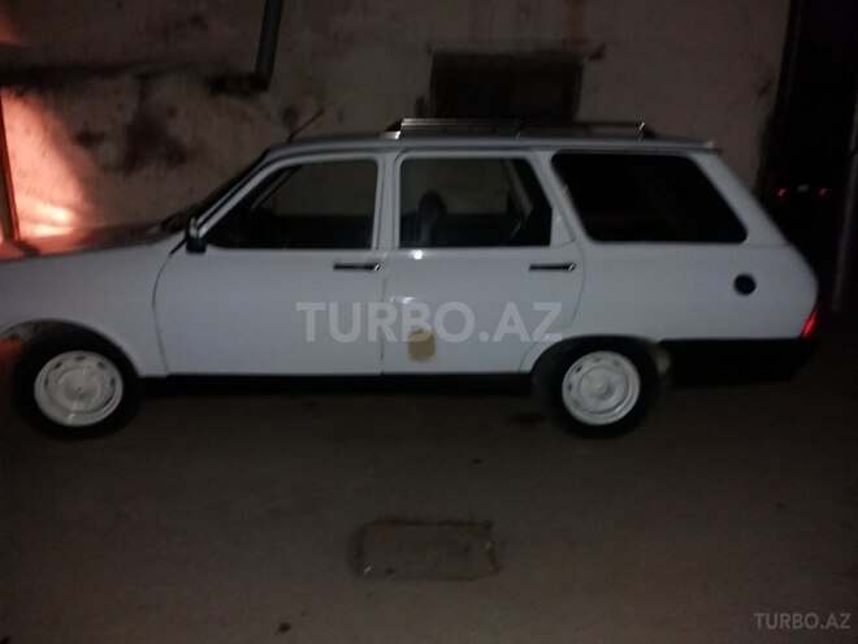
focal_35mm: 28
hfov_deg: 63.4
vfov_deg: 49.7
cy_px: 322
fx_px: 694
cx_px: 429
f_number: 1.9
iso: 250
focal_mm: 3.7
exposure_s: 1/15
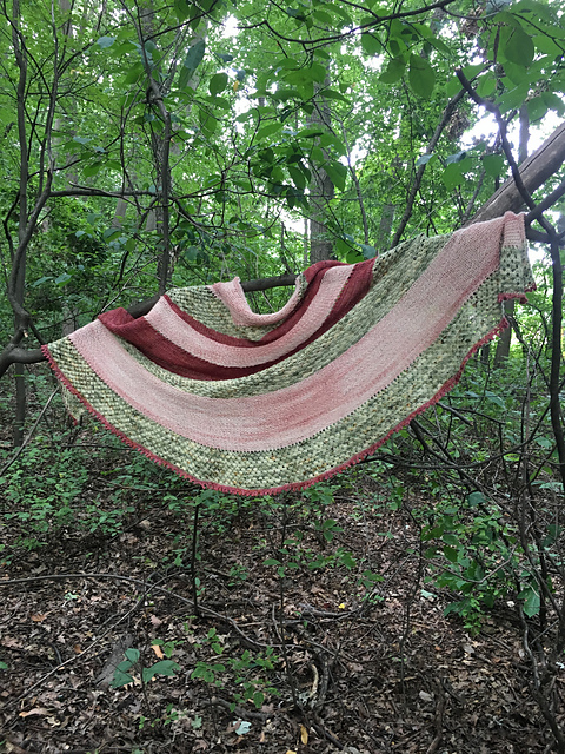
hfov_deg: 48.2
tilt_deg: -1.2
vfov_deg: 61.7
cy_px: 377
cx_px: 282
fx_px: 631
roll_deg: -3.9
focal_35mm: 29
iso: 80
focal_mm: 4.15
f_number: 2.2
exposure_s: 1/30
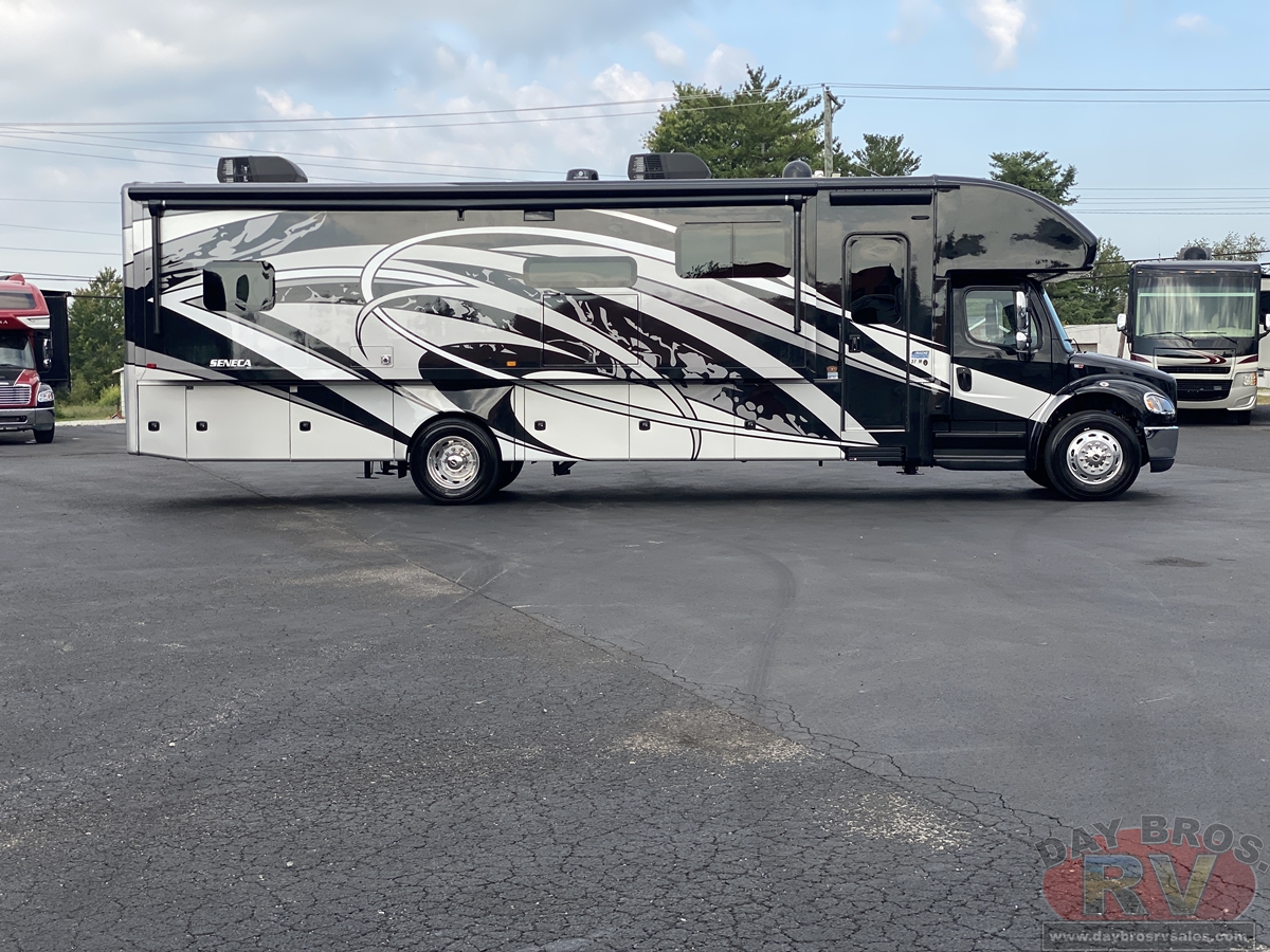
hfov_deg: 36.8
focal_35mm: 52
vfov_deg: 28.0
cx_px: 635
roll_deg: +1.4
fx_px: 1908
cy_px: 476
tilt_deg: -3.9
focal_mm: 6
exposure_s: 1/1020
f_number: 2
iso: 20
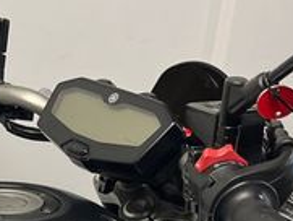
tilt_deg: -36.7
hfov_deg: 20.6
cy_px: 335
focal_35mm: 92
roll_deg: -0.4
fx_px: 779
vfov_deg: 14.9
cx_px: 0
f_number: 1.6
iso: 100
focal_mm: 5.1
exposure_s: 1/100
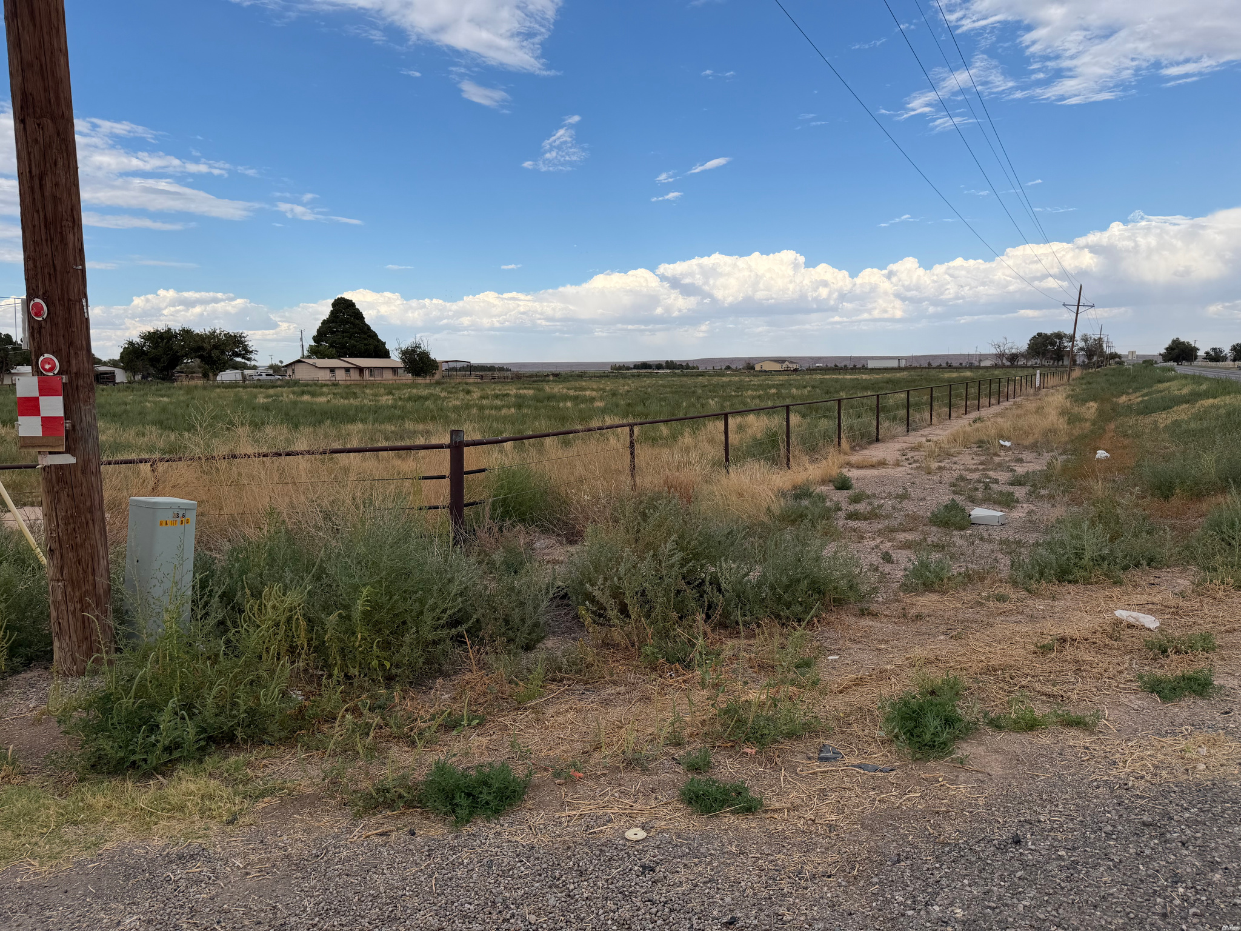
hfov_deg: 71.6
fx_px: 860
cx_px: 620
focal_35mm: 24
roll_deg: +0.5
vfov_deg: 56.8
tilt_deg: -6.1
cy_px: 466
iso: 80
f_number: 1.78
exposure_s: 1/3145
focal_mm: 6.76
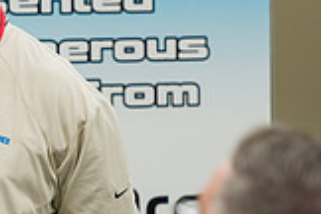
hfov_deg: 3.6
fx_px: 5118
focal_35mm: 574
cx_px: -65
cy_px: 83
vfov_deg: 2.4
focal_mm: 160
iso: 1600
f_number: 3.2
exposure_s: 1/500
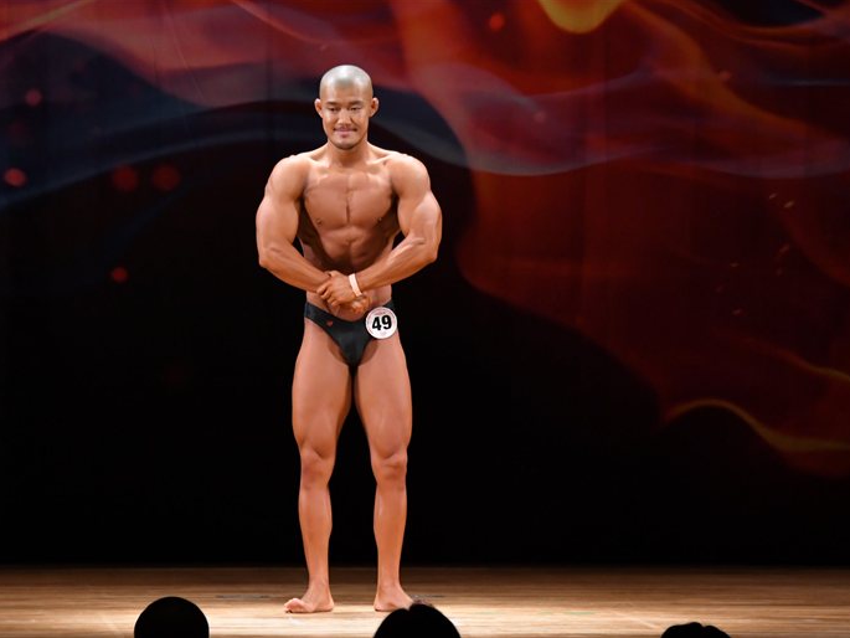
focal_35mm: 261
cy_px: 319
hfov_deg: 7.6
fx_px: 6410
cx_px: 377
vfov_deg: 5.7
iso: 4000
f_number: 5.6
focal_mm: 160
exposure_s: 1/400
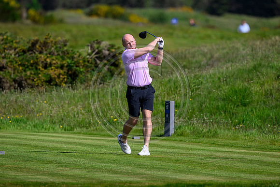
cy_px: 94
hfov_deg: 5.2
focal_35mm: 400
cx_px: 140
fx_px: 3112
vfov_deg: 3.4
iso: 500
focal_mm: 400
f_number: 5
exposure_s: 1/5000
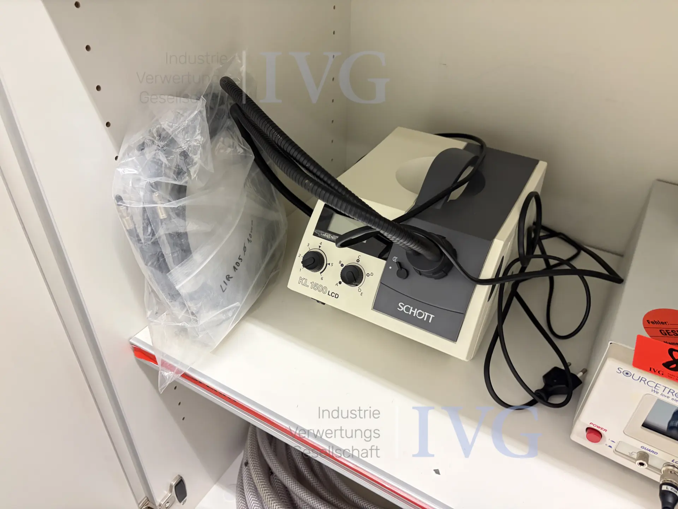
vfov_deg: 53.1
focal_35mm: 26
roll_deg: +0.0
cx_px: 339
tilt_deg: -36.8
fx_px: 509
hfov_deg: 67.3
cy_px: 254
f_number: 1.6
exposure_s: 1/50
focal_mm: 5.96
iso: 250
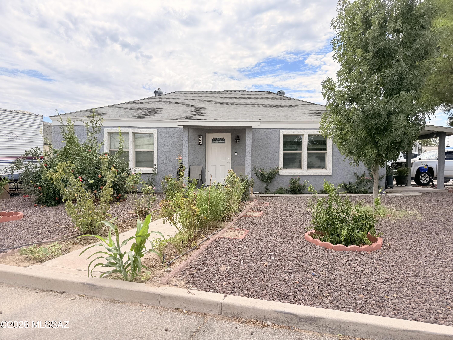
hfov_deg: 71.6
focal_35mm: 24
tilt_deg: -2.1
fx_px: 314
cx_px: 226
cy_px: 170
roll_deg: -0.7
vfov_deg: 56.8
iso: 100
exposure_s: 1/6173
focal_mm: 6.76
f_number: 1.78
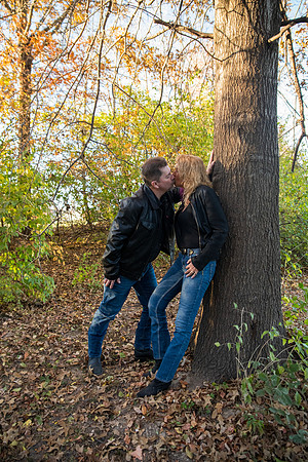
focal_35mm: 24
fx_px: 308
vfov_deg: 73.7
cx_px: 154
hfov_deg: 53.1
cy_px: 231
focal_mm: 24
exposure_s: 1/800
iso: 2000
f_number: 3.2
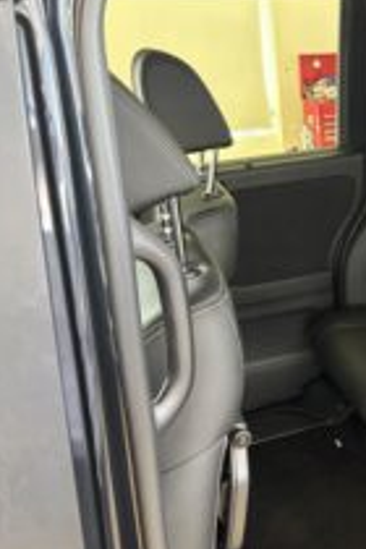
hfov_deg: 26.8
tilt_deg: -22.3
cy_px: 291
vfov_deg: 43.6
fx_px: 686
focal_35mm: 45
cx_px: 426
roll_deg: +0.9
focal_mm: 5.96
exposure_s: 1/50
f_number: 1.6
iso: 250
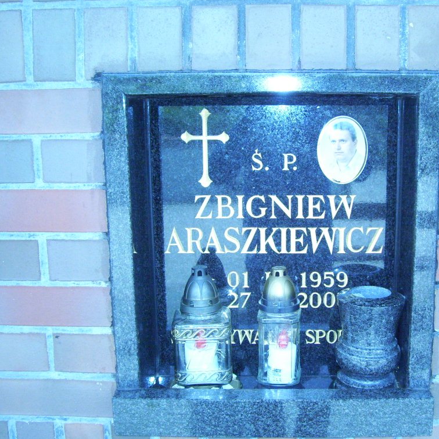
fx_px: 617
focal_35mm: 43
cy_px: 220
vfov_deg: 39.2
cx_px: 268
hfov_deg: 39.0
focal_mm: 6
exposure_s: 1/320
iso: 400
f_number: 4.8
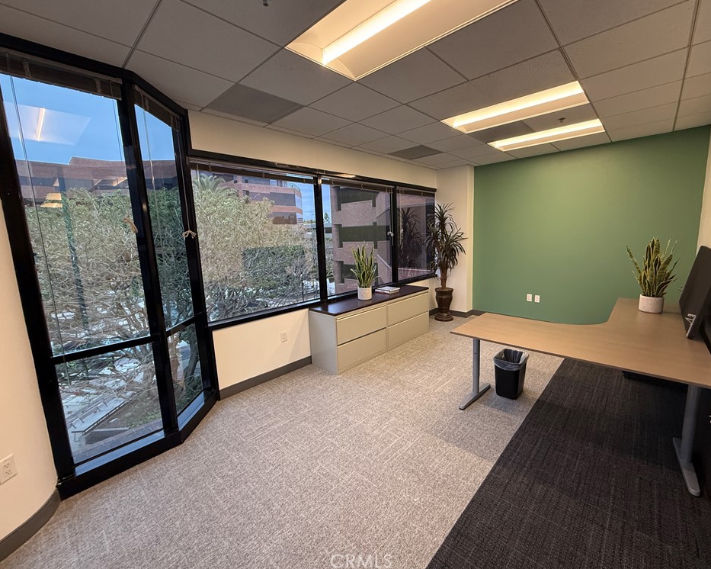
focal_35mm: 15
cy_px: 279
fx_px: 316
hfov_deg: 96.7
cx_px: 376
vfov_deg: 84.0
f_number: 2.2
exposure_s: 1/99
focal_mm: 2.22
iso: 250
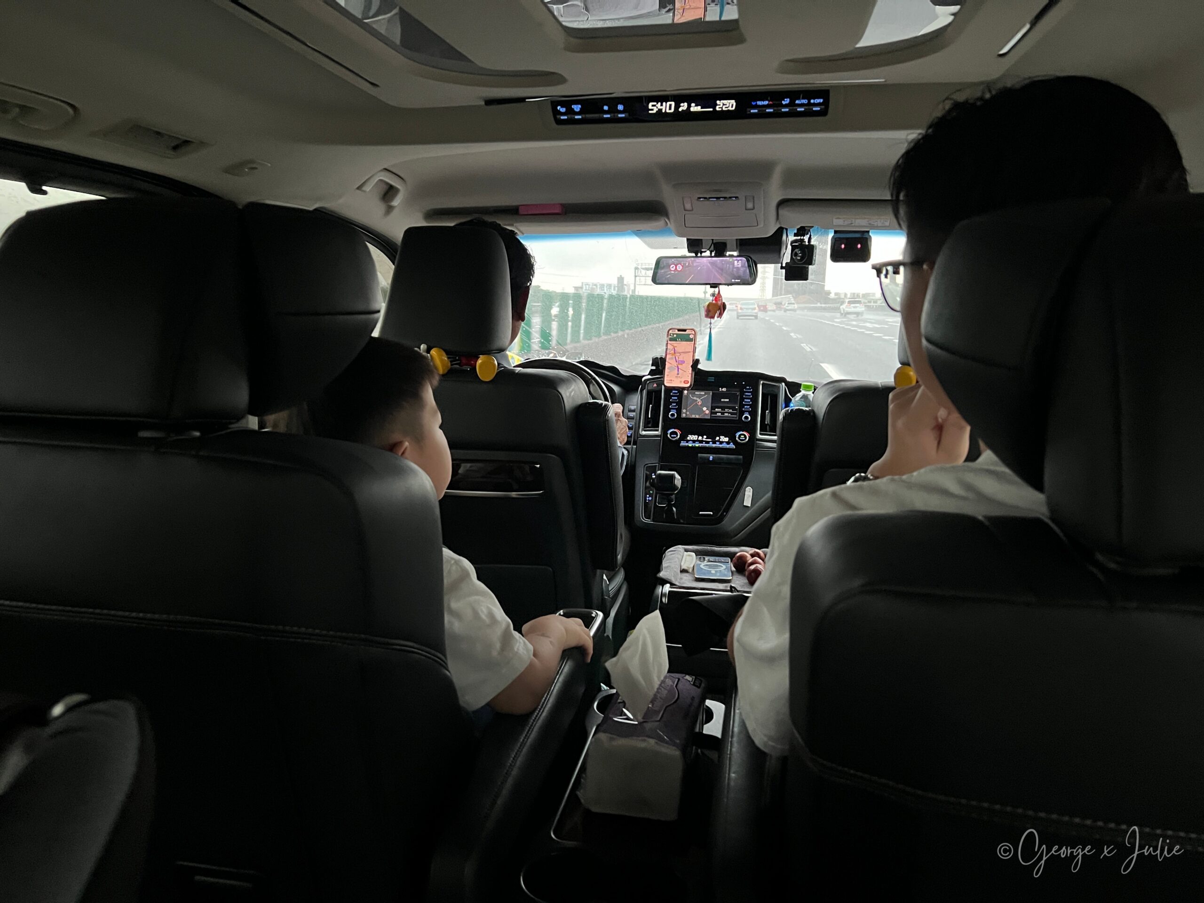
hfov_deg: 67.3
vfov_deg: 53.1
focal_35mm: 26
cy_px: 452
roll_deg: -2.4
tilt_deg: -8.8
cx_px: 602
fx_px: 904
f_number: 1.5
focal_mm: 5.7
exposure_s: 1/41
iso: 500
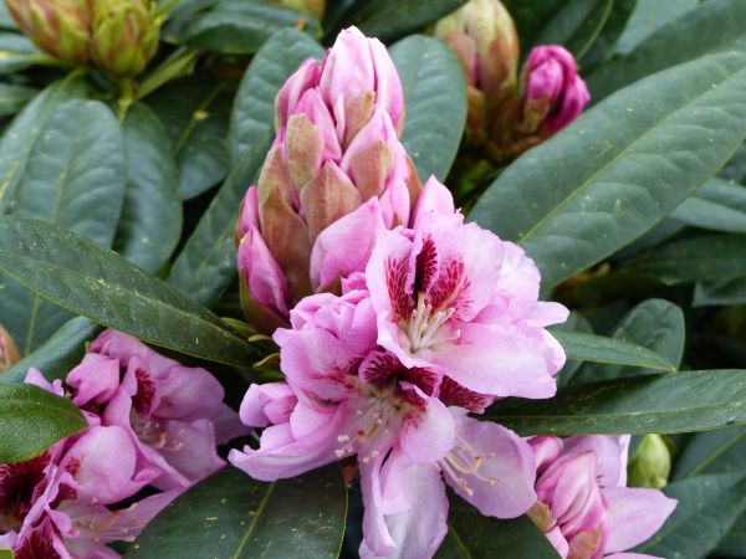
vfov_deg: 21.3
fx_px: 1487
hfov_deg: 28.2
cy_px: 280
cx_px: 373
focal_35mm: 69
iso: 100
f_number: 4
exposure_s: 1/160
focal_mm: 12.5
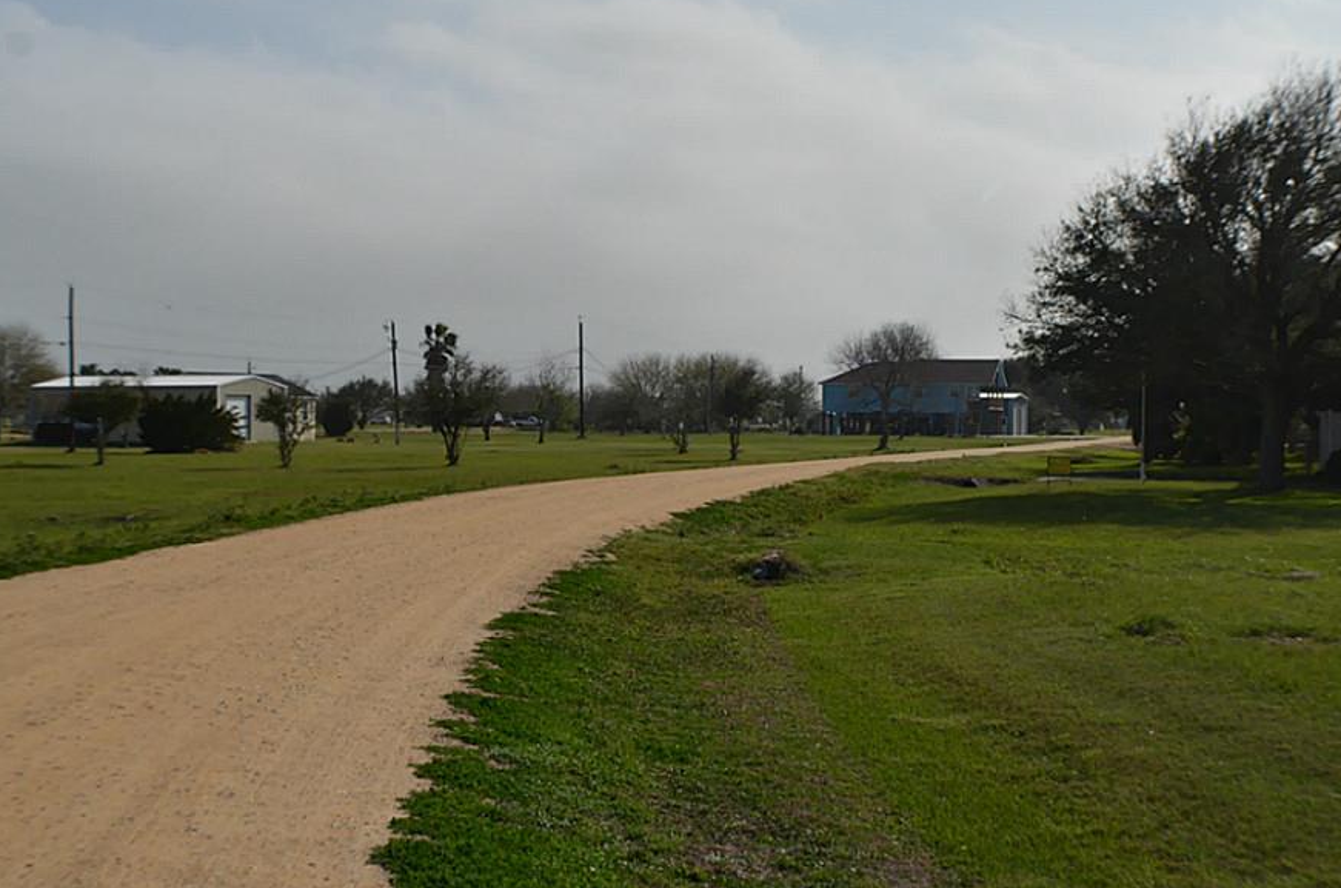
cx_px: 725
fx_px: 2491
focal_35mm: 67
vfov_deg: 20.2
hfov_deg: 30.1
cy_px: 477
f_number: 9
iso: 500
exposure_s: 1/5000
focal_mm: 38
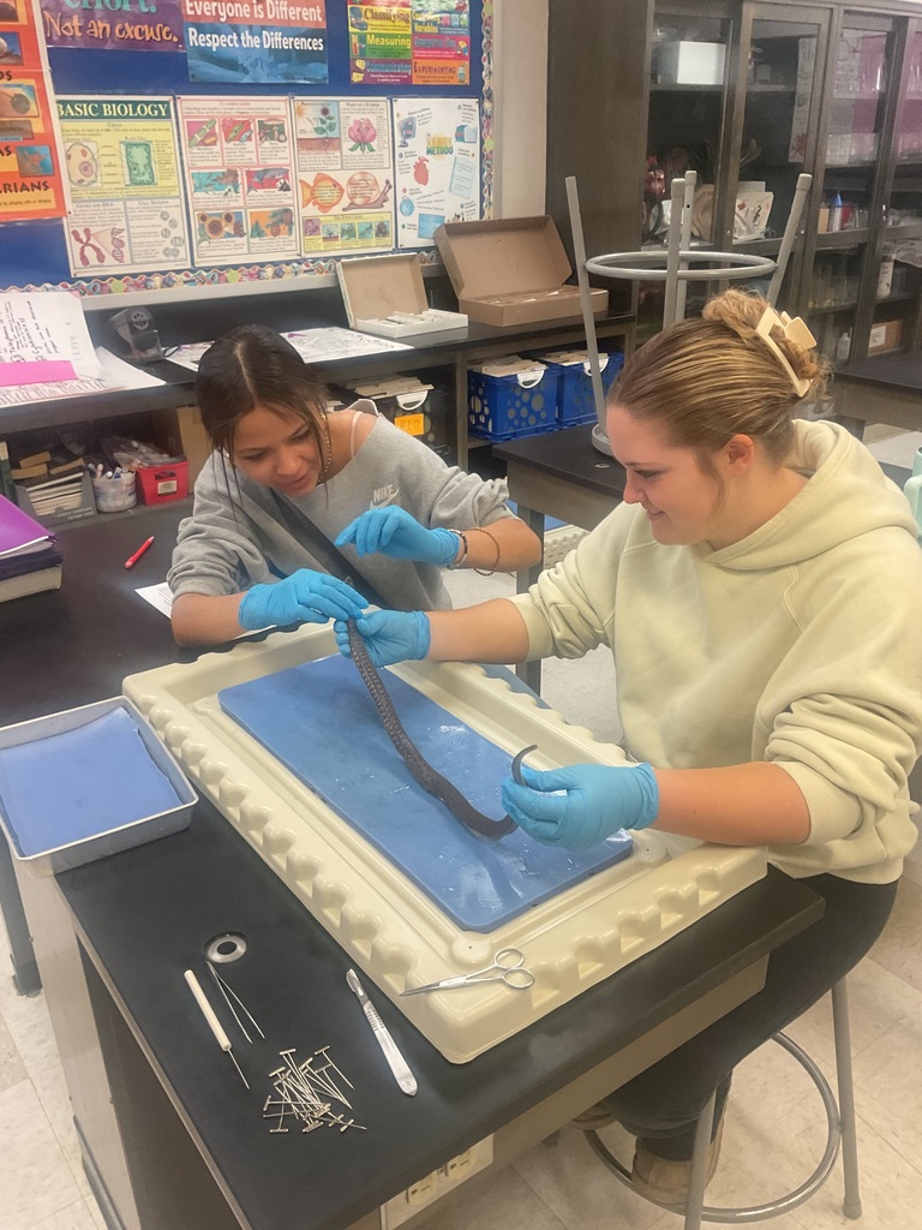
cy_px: 615
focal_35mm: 29
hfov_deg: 48.2
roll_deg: +0.9
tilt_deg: -24.1
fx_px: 1030
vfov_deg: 61.7
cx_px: 461
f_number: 1.8
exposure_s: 1/60
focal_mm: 3
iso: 80
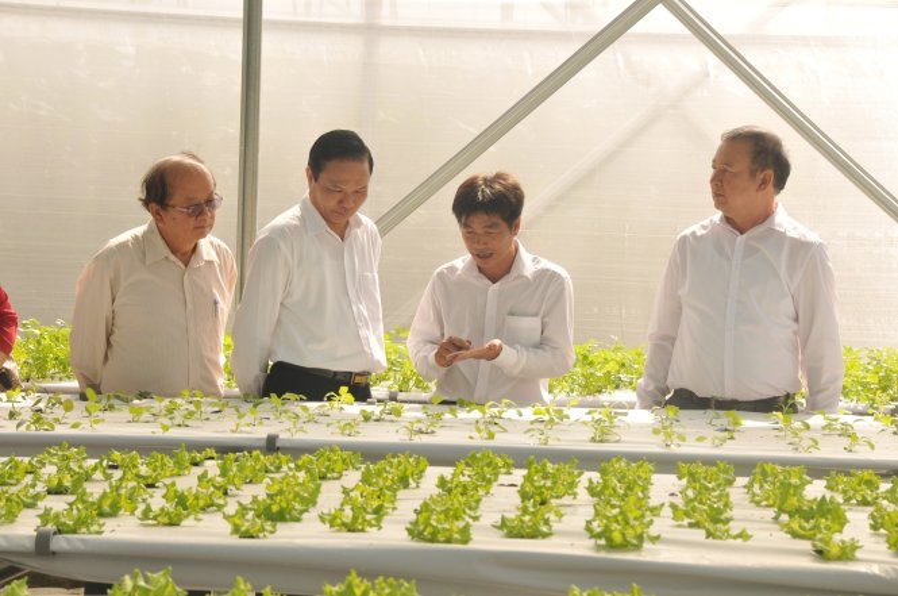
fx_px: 2428
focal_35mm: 98
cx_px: 449
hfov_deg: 21.0
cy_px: 298
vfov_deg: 14.0
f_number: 11
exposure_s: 1/250
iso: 500
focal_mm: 65
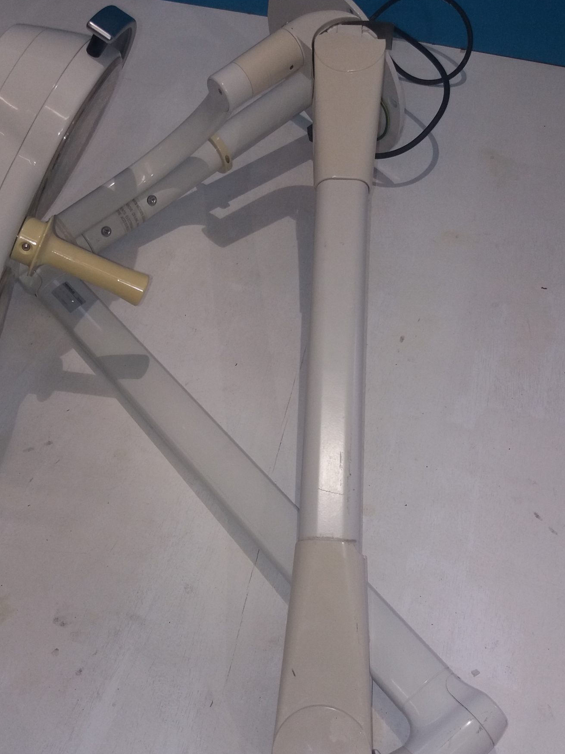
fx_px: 892
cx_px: 207
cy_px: 374
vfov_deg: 45.8
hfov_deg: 34.9
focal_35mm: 41
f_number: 1.9
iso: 64
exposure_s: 1/63
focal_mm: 3.7
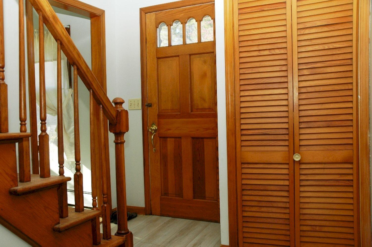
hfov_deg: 57.3
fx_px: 341
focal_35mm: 33
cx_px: 186
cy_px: 124
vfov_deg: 39.9
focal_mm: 22
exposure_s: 1/60
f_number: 5.6
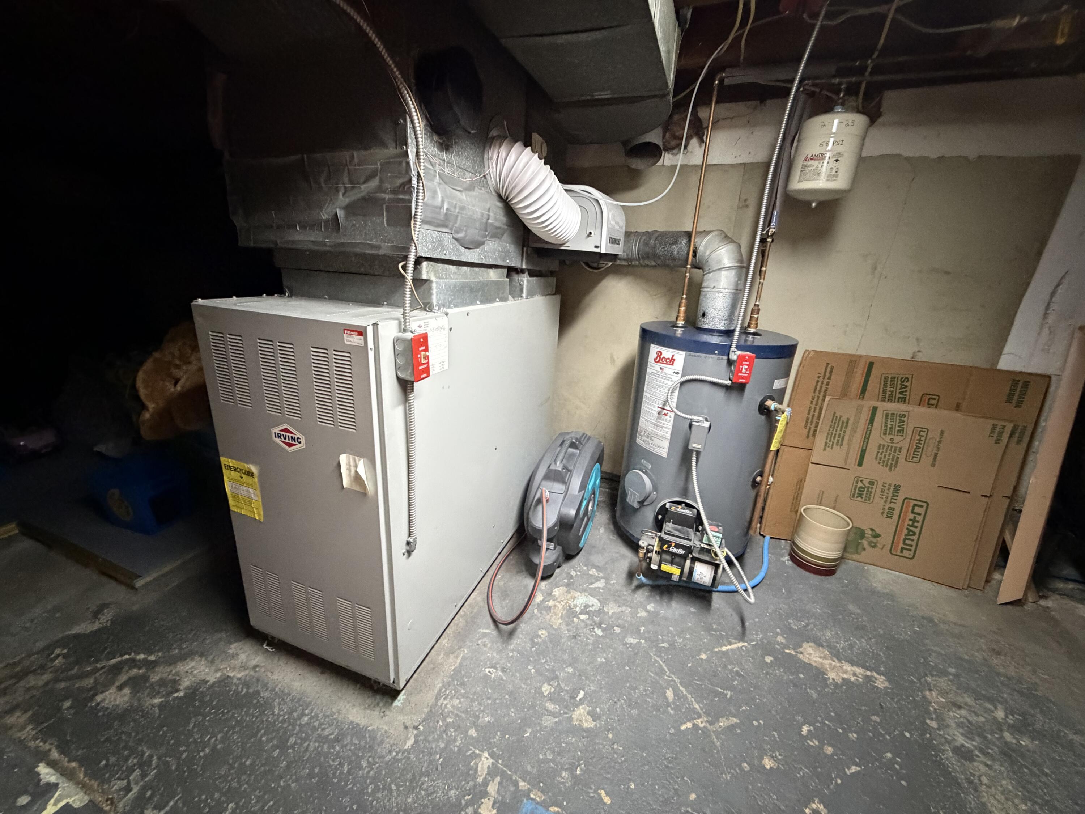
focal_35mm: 14
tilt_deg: -19.0
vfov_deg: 85.7
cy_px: 407
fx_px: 439
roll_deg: -2.9
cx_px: 542
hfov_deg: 102.1
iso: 1000
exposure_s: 1/40
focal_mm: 2.22
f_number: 2.2
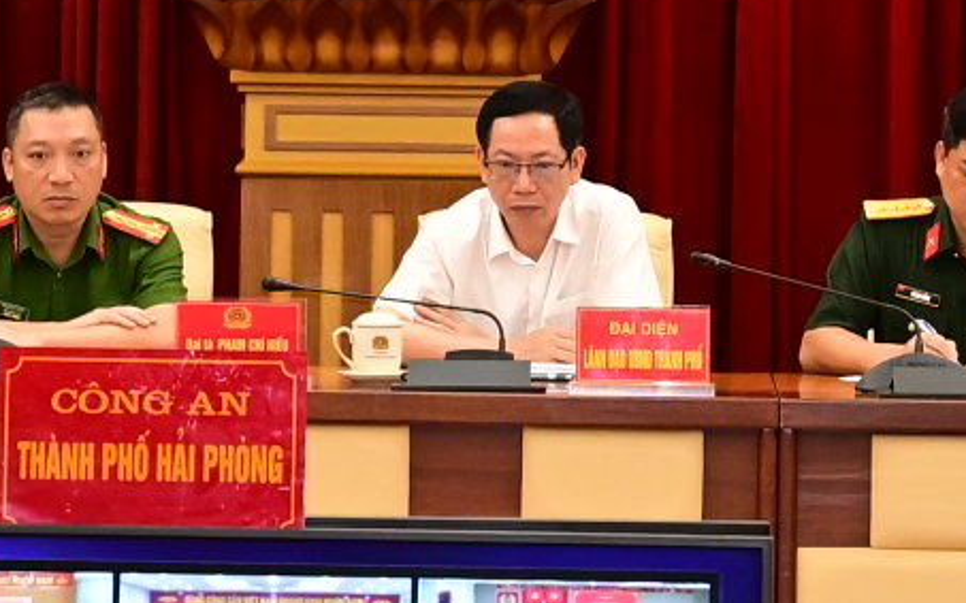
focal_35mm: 286
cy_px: -32
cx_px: 444
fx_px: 7528
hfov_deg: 7.3
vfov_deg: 4.6
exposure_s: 1/160
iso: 1600
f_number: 4
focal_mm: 42
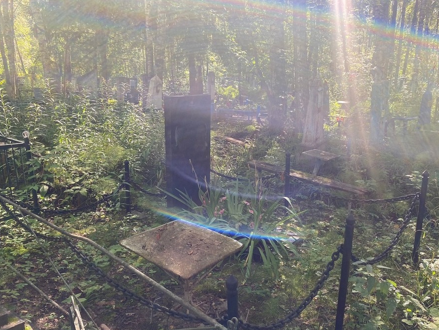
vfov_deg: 46.7
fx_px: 381
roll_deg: -1.8
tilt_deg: -13.0
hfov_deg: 59.9
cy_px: 190
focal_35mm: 30
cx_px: 232
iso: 40
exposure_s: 1/121
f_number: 1.8
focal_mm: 4.25
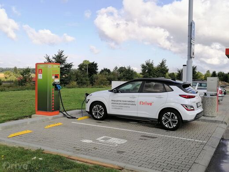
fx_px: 258
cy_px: 86
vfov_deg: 36.8
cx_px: 114
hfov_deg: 47.9
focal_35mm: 39
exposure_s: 1/1319
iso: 50
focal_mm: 5.3
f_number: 1.8
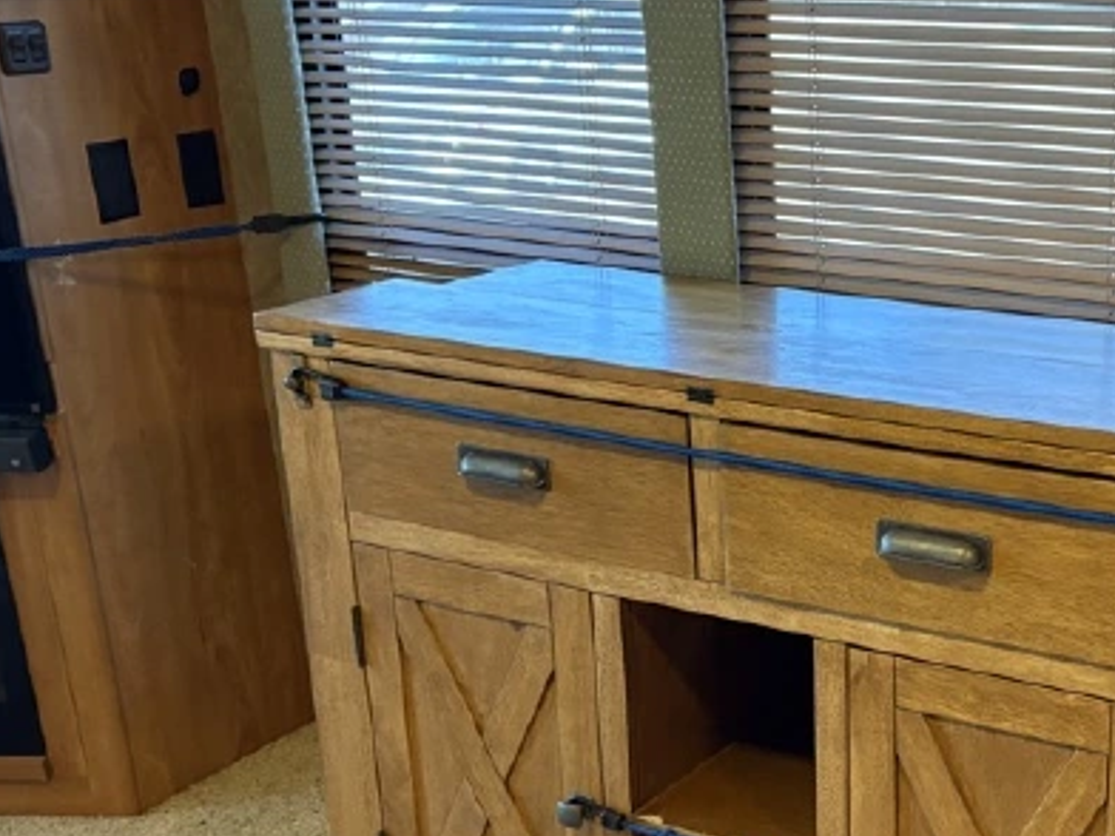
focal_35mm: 53
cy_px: 546
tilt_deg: -21.2
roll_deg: +1.0
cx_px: 896
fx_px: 1707
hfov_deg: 35.0
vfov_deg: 27.4
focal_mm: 5.96
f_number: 1.6
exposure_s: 1/60
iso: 320
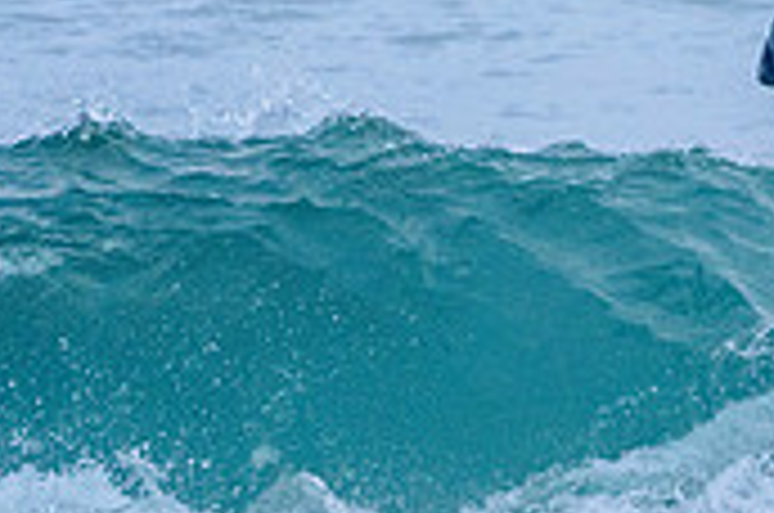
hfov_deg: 1.0
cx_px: 975
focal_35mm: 2070
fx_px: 44422
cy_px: 350
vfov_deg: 0.7
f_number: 5.6
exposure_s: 1/2000
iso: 3200
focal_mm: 500
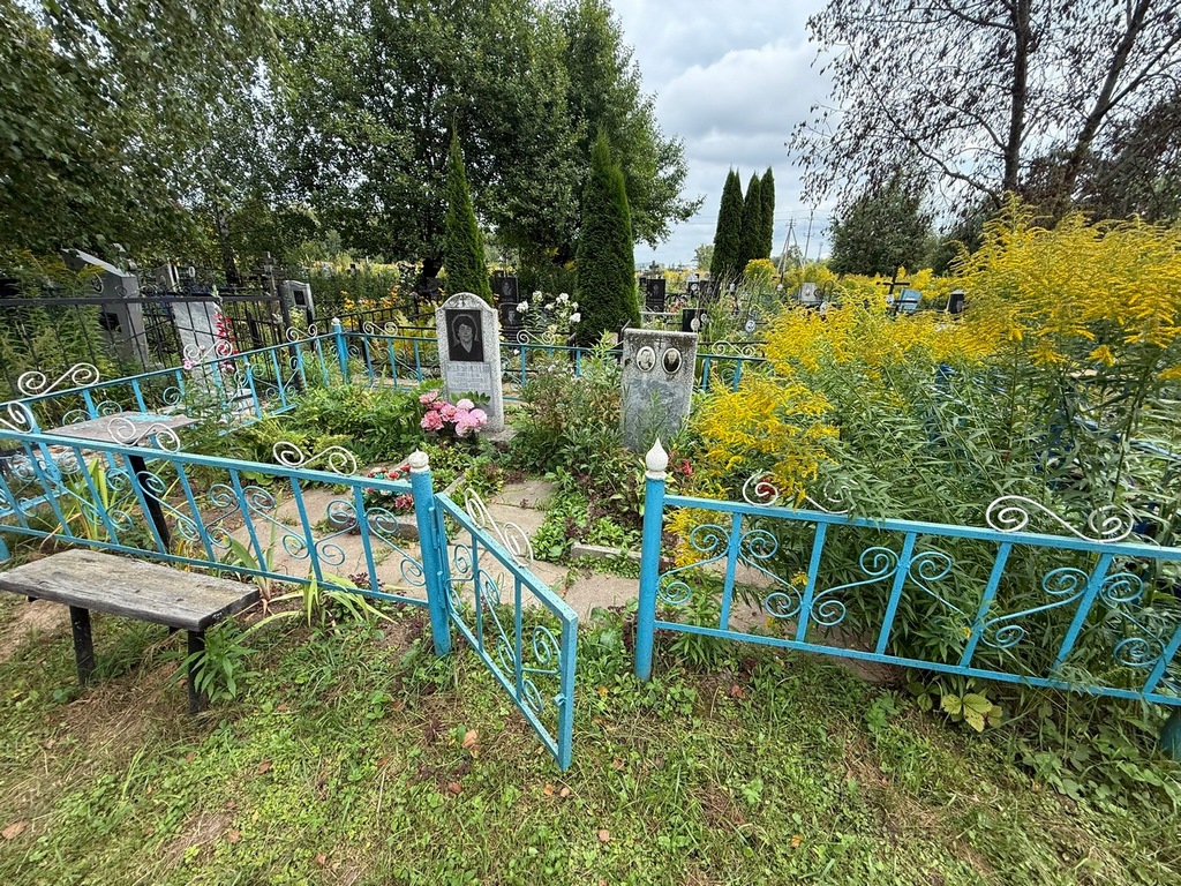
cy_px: 443
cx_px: 590
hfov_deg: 102.1
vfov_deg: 85.7
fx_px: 478
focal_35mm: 14
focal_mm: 2.22
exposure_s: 1/490
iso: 50
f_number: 2.2
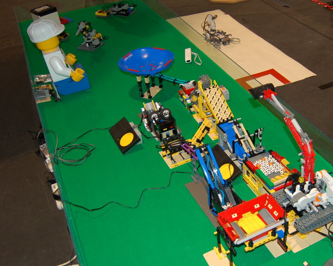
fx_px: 375
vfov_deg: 39.2
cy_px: 143
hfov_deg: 47.1
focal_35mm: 38
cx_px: 223
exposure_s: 1/60
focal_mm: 20
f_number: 3.8
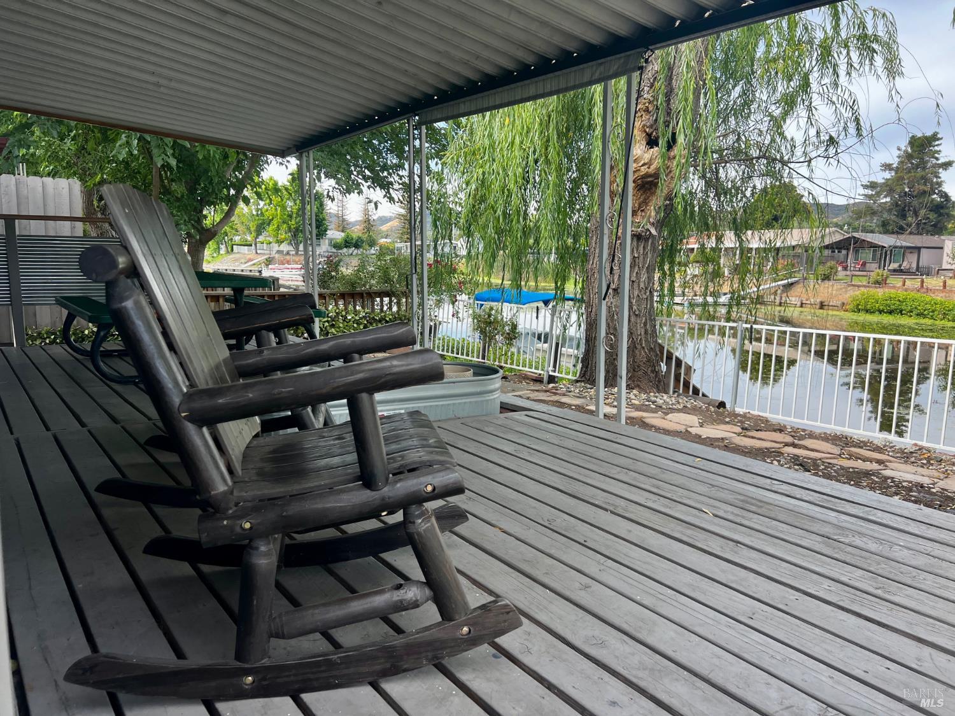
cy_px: 358
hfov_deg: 67.3
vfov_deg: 53.1
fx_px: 717
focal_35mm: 26
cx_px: 478
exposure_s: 1/894
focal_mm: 5.7
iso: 50
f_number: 1.5
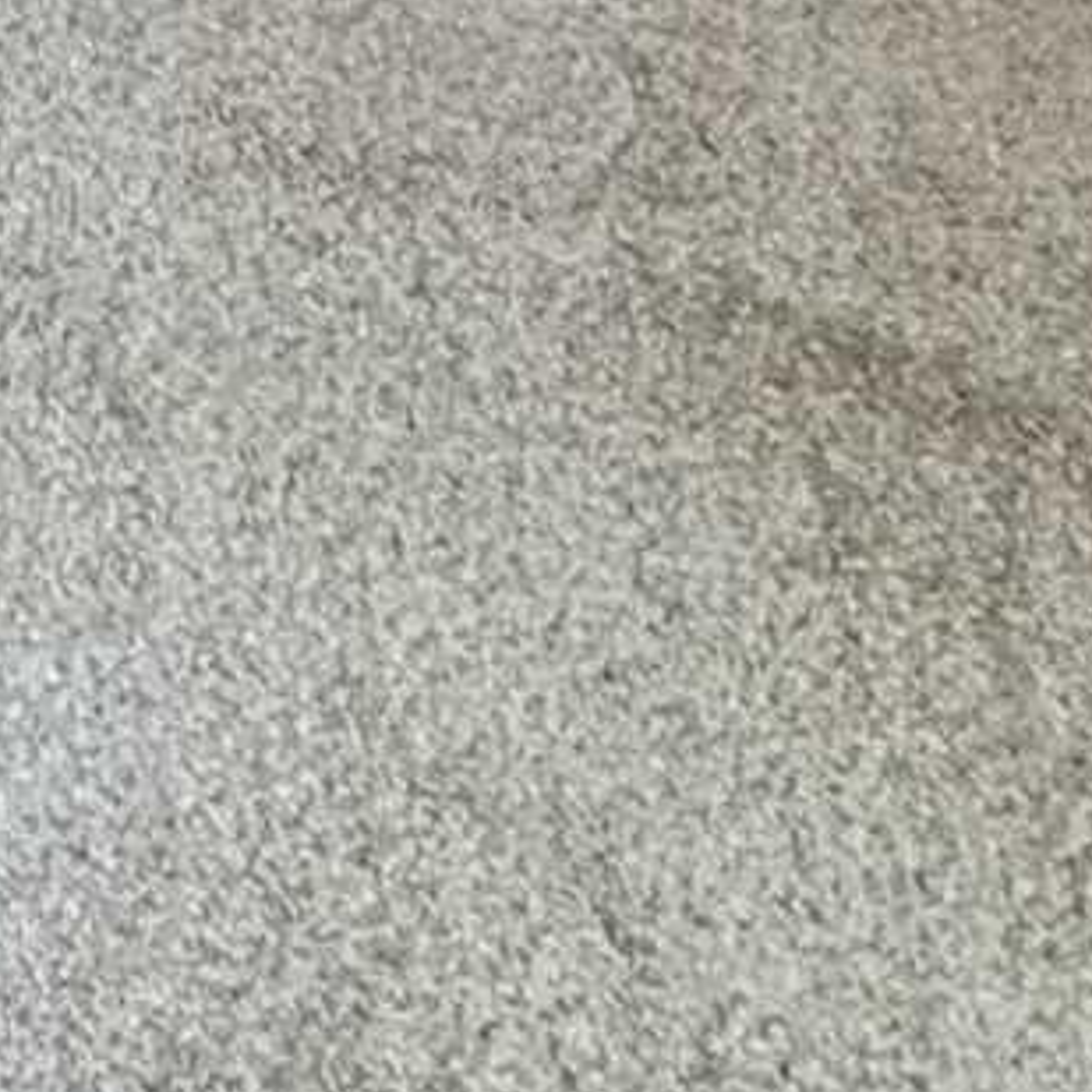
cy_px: -2700
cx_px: -1629
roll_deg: -3.0
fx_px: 4390
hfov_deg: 11.4
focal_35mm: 123
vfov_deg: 9.2
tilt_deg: -10.7
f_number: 2.2
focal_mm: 2.22
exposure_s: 1/60
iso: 160
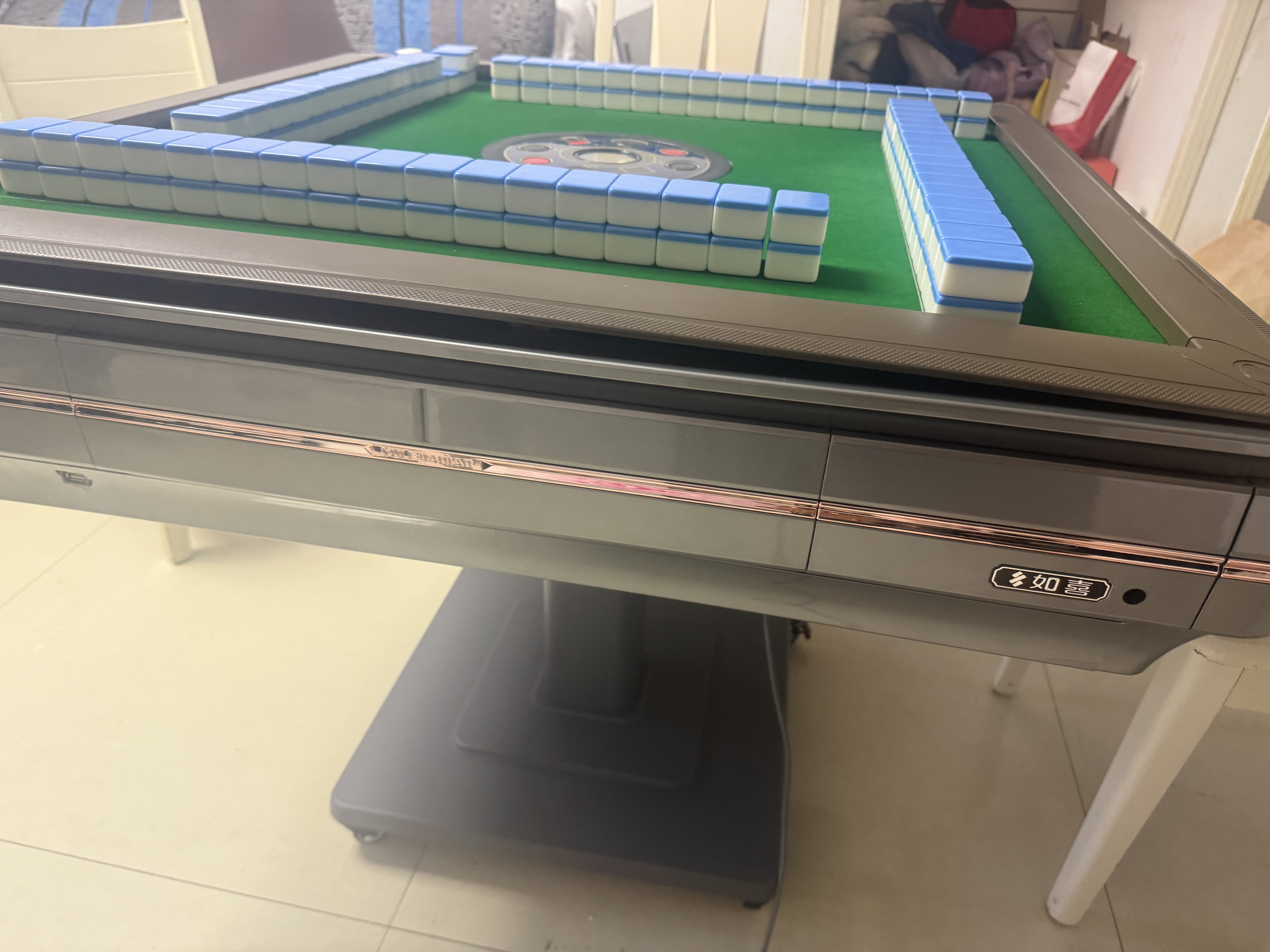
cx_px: 635
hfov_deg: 71.6
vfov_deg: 56.8
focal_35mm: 24
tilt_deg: -30.1
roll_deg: -5.3
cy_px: 476
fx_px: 881
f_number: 1.78
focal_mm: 6.76
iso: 320
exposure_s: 1/60
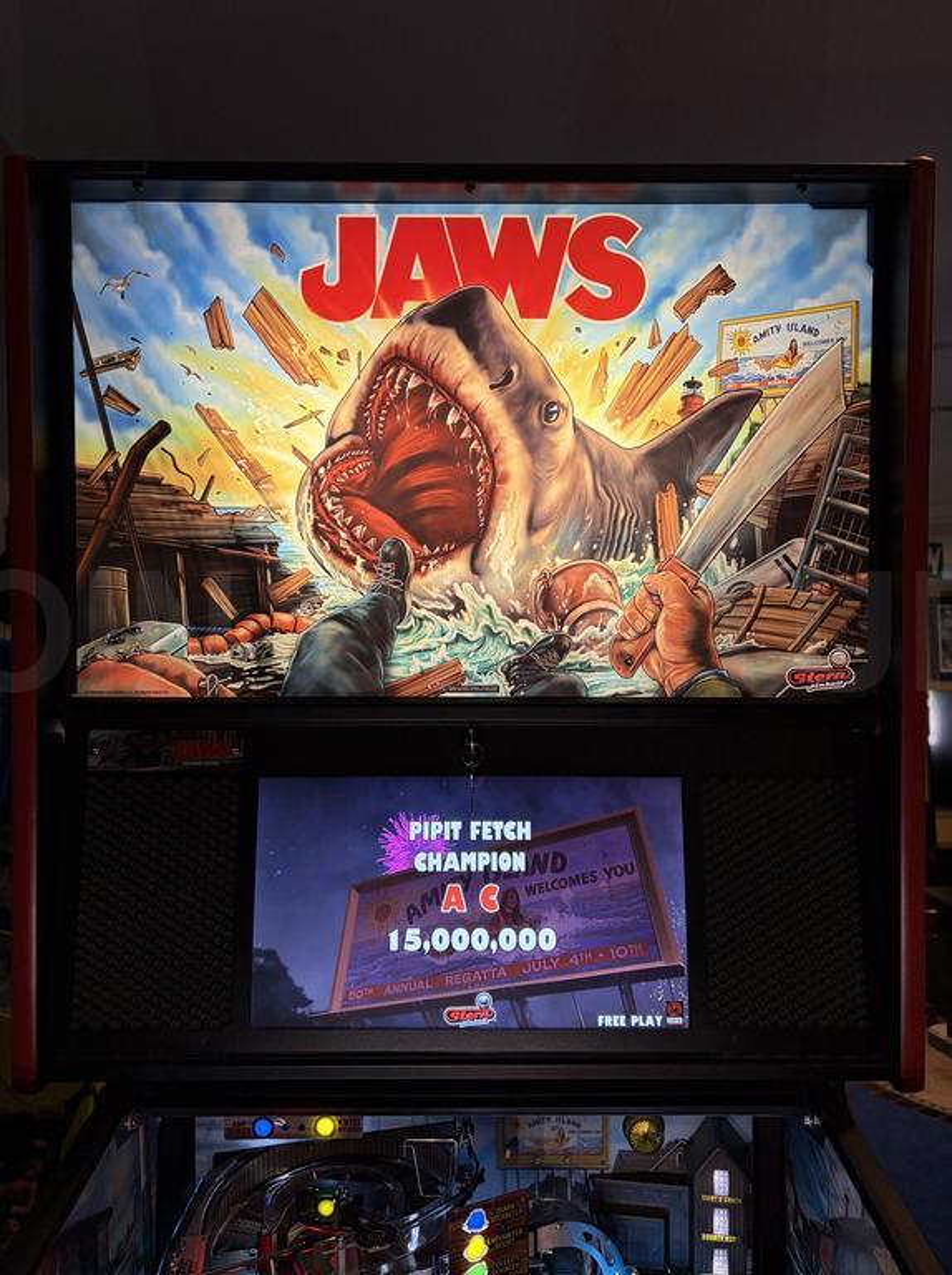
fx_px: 956
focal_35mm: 26
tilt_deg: +5.9
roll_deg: +0.1
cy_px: 638
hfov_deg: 53.0
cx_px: 476
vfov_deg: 67.4
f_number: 1.6
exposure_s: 1/120
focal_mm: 5.96
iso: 125
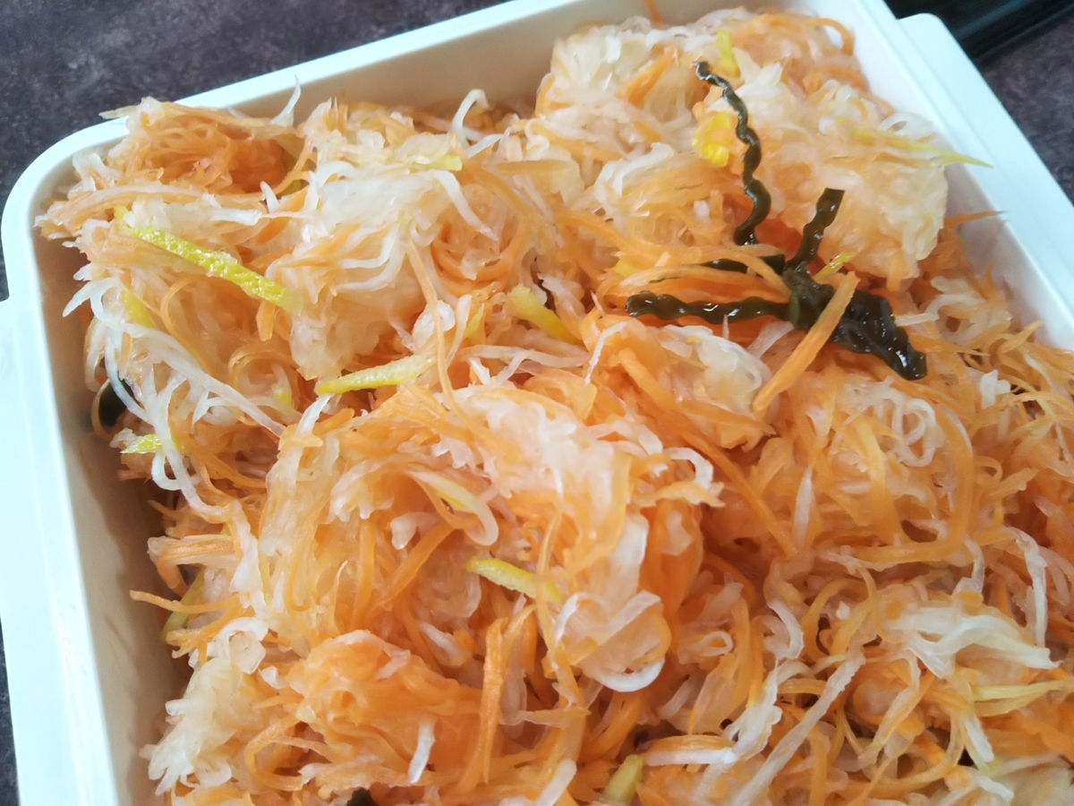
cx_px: 537
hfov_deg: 60.0
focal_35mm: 30
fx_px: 931
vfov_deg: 46.8
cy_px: 403
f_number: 2.2
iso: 80
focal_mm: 4
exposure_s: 1/30
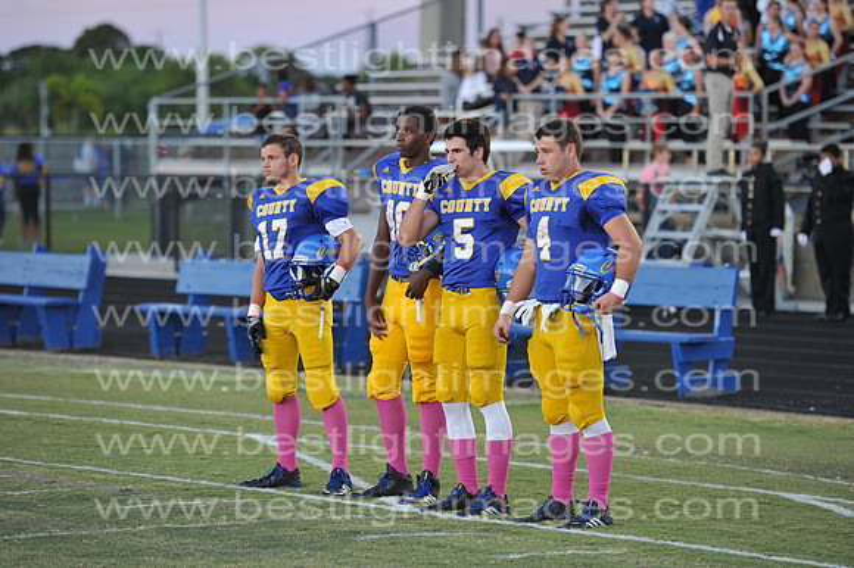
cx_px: 427
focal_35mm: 165
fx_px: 3912
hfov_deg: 12.5
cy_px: 284
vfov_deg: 8.3
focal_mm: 165
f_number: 3.2
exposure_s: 1/400
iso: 1600
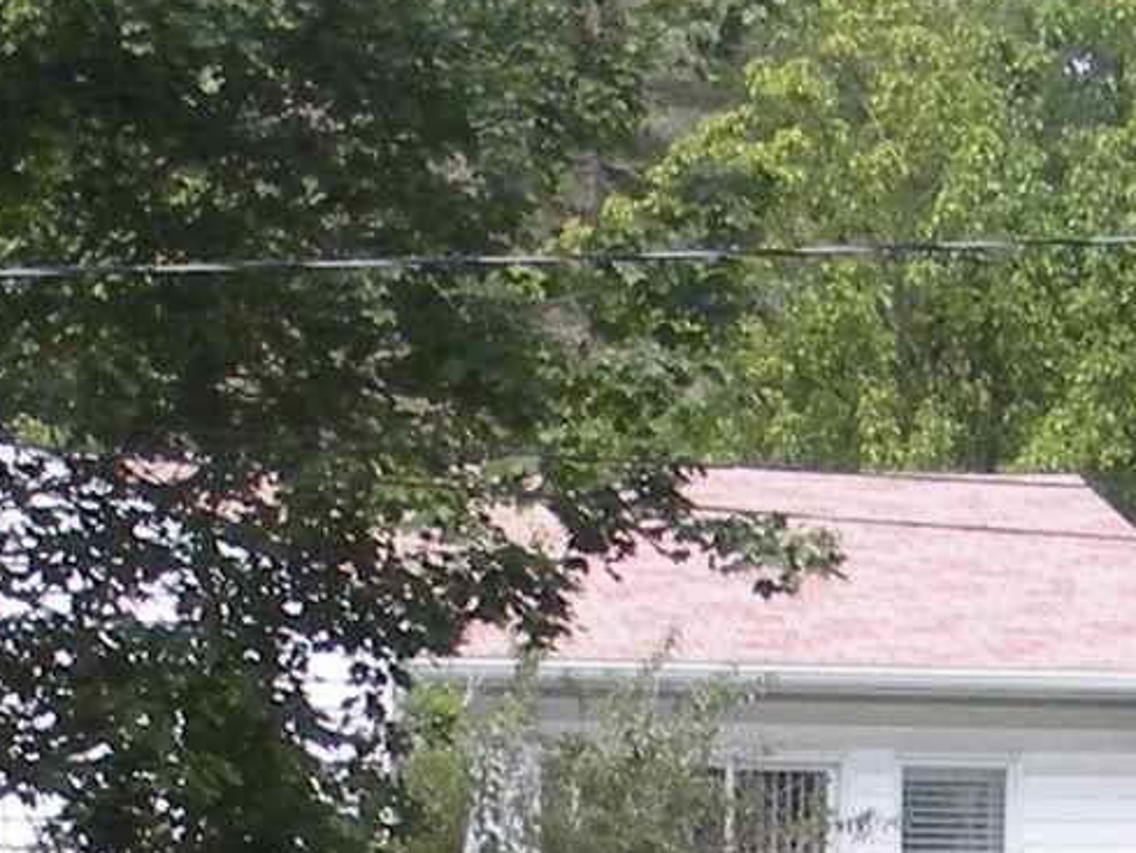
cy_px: 1829
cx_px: 1229
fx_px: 7419
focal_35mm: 226
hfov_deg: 8.7
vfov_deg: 6.4
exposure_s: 1/230
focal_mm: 6.3
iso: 64
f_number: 3.5
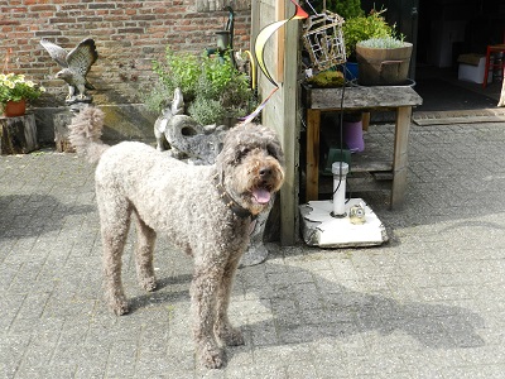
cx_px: 252
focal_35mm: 38
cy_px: 190
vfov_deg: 37.7
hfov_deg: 49.0
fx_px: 554
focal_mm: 6.7
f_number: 4
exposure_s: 1/400
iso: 160
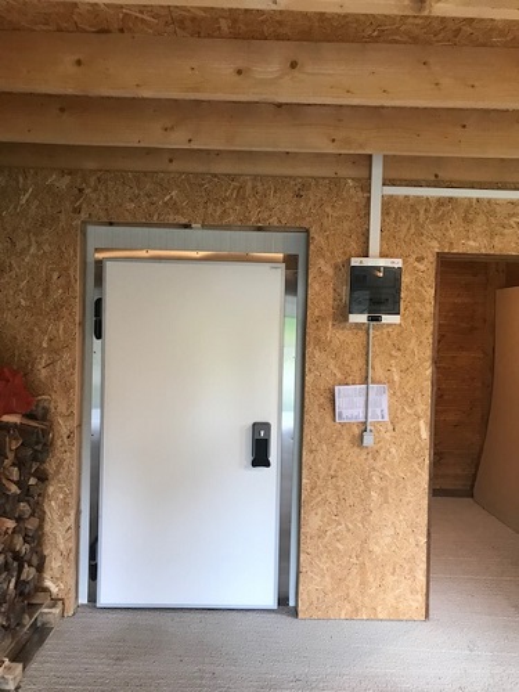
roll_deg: -0.4
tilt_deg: -1.2
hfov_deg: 49.7
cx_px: 260
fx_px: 560
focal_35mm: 28
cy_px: 346
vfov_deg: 63.4
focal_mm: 3.99
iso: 40
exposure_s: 1/20
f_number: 1.8
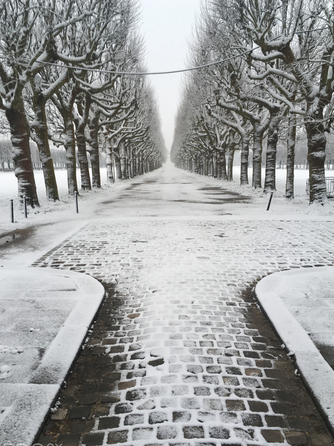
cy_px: 239
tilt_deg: -9.6
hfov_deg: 42.9
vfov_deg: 55.3
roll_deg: -1.6
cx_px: 174
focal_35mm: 33
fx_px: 424
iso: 32
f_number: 2.2
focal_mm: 4.15
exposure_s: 1/50
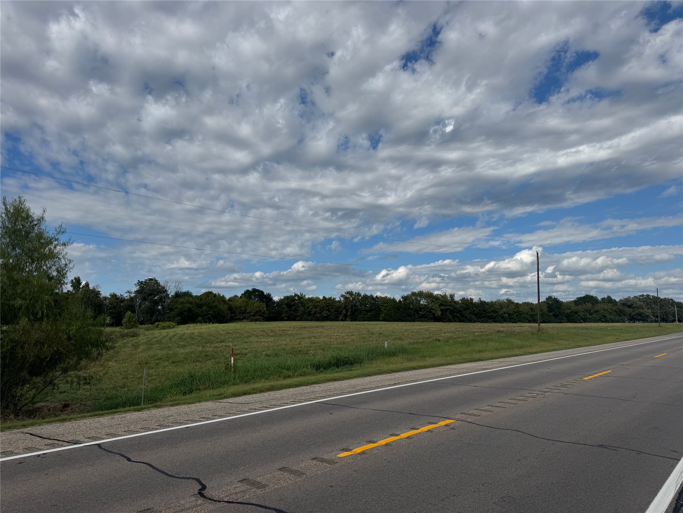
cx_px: 342
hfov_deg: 71.6
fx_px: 474
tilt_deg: +6.5
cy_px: 256
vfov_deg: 56.8
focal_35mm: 24
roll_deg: +0.2
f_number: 1.78
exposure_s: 1/9009
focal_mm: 6.76
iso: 80
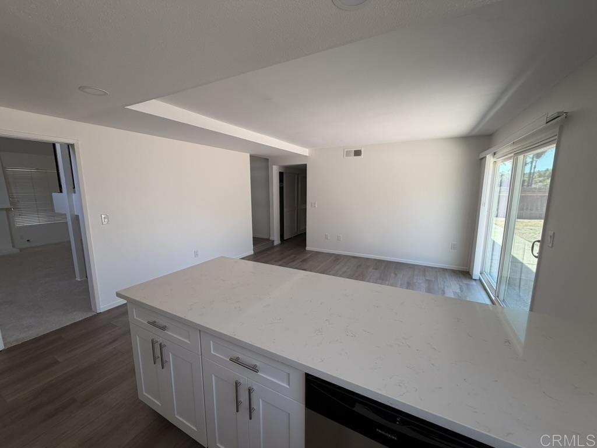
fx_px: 241
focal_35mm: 14
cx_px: 298
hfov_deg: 102.1
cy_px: 224
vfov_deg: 85.7
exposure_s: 1/121
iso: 80
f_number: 2.2
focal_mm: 2.22
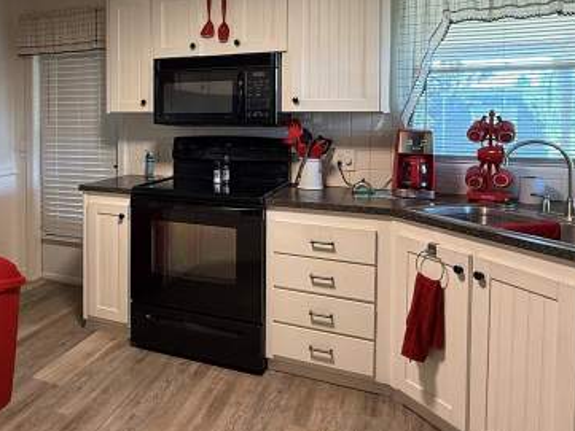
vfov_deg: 44.5
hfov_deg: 56.1
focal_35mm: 31
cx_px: 161
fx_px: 515
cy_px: 130
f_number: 2.2
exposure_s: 1/60
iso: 250
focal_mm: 2.22
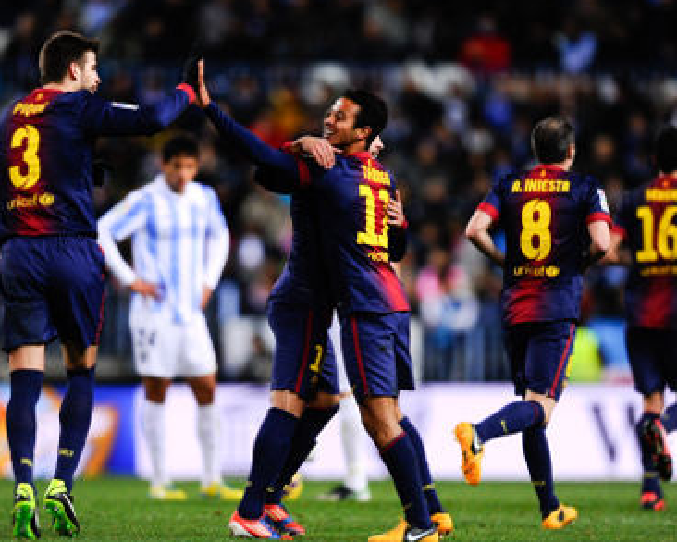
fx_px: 9440
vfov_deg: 3.3
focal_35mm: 471
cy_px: 276
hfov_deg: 4.1
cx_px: 335
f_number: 2.8
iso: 2000
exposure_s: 1/1250
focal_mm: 400
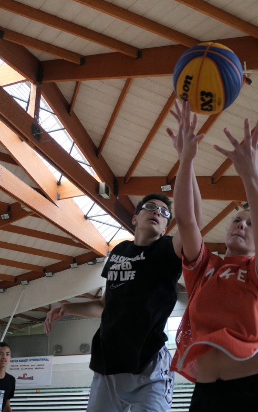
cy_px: 208
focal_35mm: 41
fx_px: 461
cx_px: 141
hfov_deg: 31.2
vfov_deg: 48.2
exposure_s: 1/500
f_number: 2.8
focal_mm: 12.8
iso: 1000
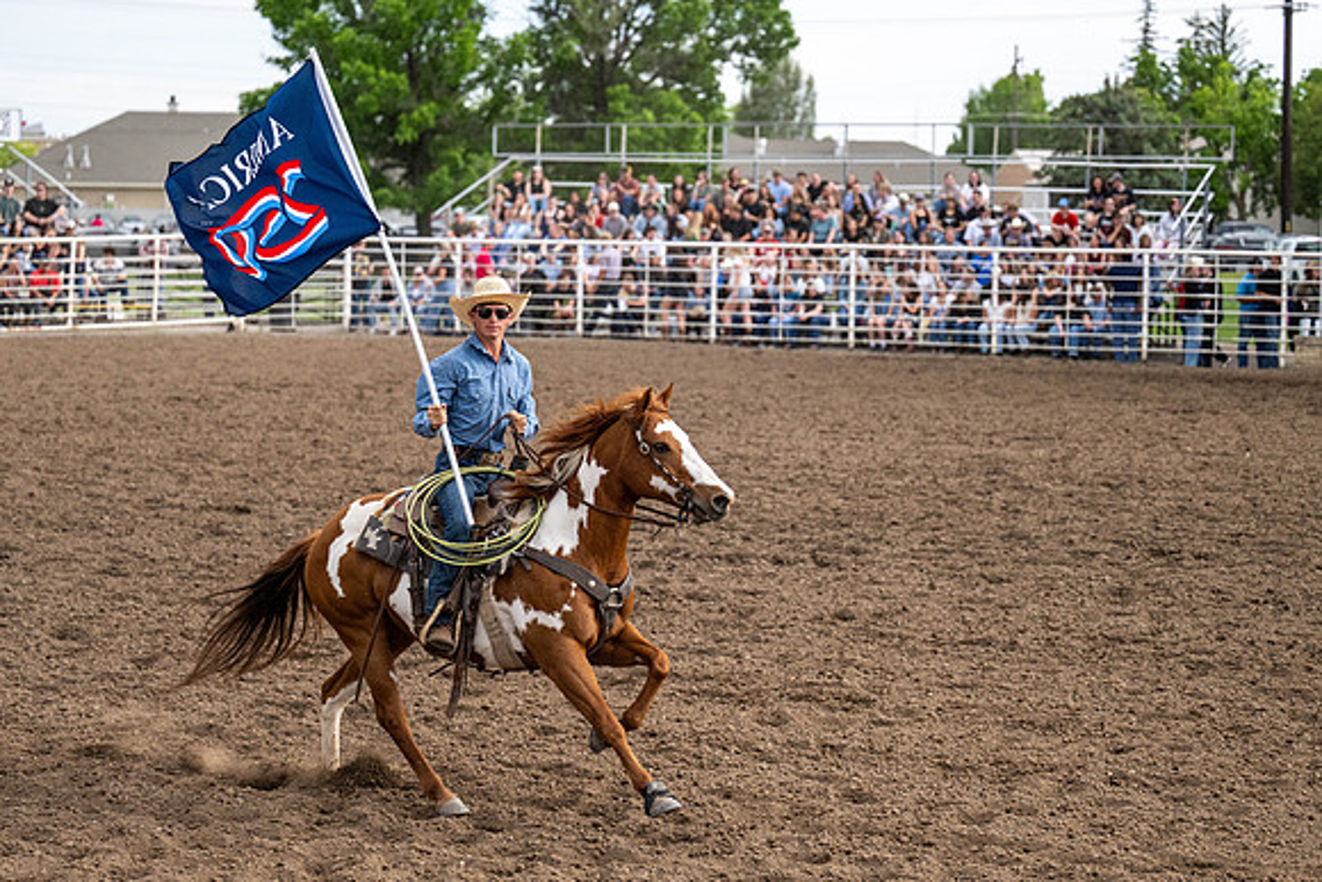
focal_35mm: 82
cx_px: 669
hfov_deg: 24.7
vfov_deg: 16.6
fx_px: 3015
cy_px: 365
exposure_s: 1/10000
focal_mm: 70
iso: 1250
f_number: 2.8
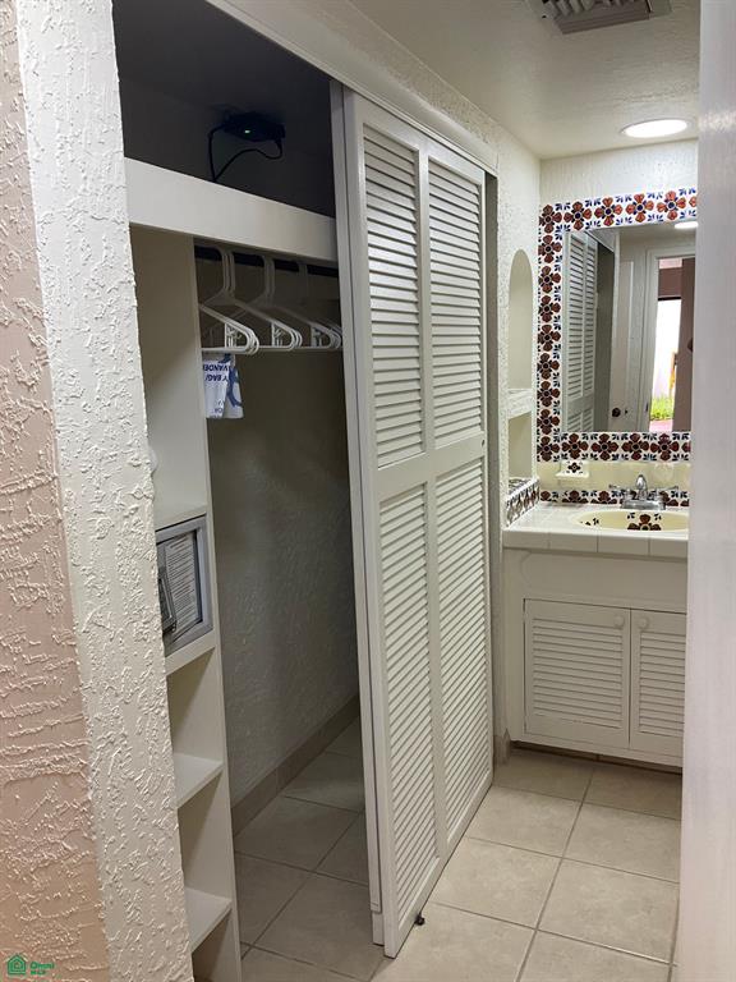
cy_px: 491
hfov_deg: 48.2
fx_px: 822
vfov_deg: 61.7
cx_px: 368
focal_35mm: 29
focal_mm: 3
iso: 50
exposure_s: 1/60
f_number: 1.8
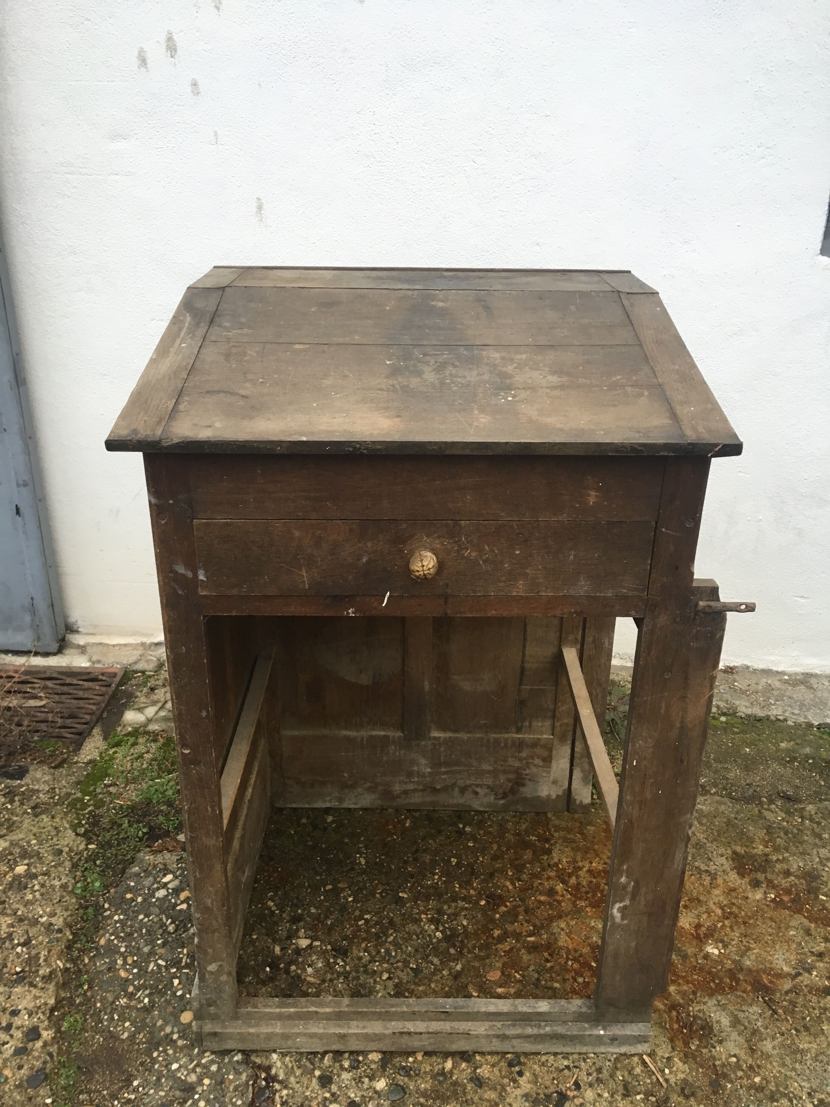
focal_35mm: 29
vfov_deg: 61.7
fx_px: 927
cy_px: 554
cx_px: 415
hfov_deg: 48.2
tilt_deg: -25.4
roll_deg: -3.1
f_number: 2.2
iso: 50
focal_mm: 4.15
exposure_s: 1/33
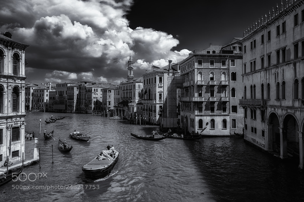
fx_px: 228
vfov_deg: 47.8
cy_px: 101
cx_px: 152
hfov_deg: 67.4
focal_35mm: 27
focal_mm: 18
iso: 200
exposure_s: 1/320
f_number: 9
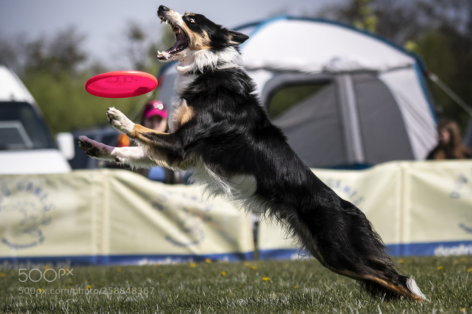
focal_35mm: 270
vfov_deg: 5.1
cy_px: 157
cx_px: 236
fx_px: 3539
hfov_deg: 7.6
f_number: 5.3
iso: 640
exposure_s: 1/6400
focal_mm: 180
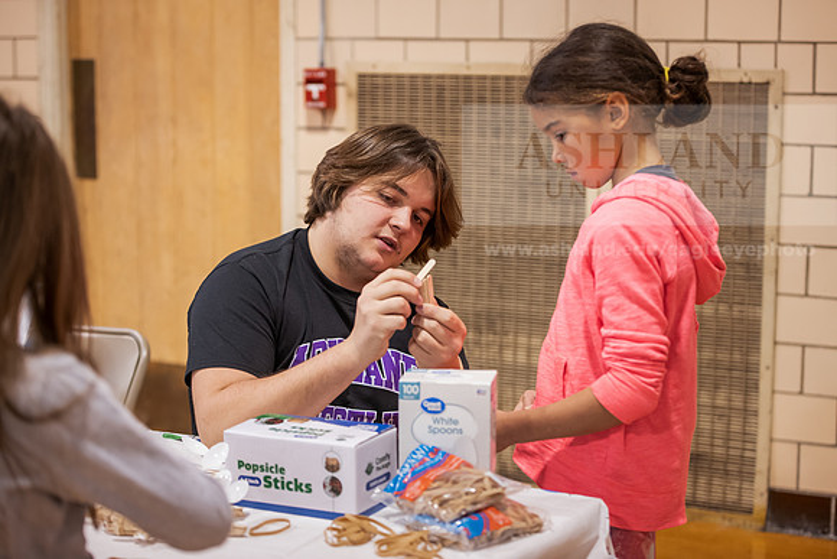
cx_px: 418
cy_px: 280
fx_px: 1628
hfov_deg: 28.8
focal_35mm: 70
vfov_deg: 19.5
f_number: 3.2
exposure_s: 1/200
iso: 1250
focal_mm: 70
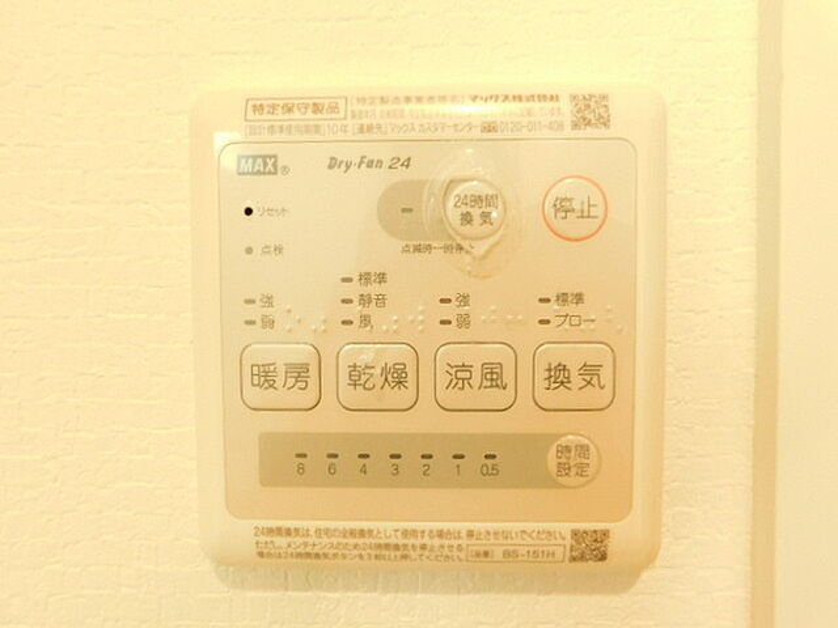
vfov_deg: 58.9
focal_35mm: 23
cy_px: 314
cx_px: 419
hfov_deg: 73.9
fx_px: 557
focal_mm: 4
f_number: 3
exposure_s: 1/25
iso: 400
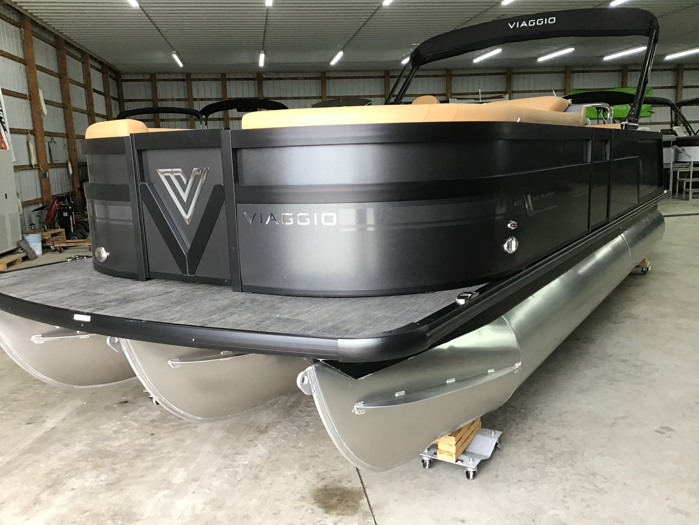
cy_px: 262
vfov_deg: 45.4
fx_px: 626
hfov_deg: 58.4
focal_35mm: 31
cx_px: 350
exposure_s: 1/30
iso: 50
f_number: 2.4
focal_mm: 3.3
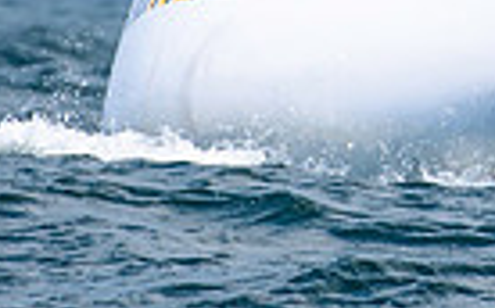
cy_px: -286
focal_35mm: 2964
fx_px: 39953
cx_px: 588
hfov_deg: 0.7
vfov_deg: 0.4
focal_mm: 400
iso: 400
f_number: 5
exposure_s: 1/3200
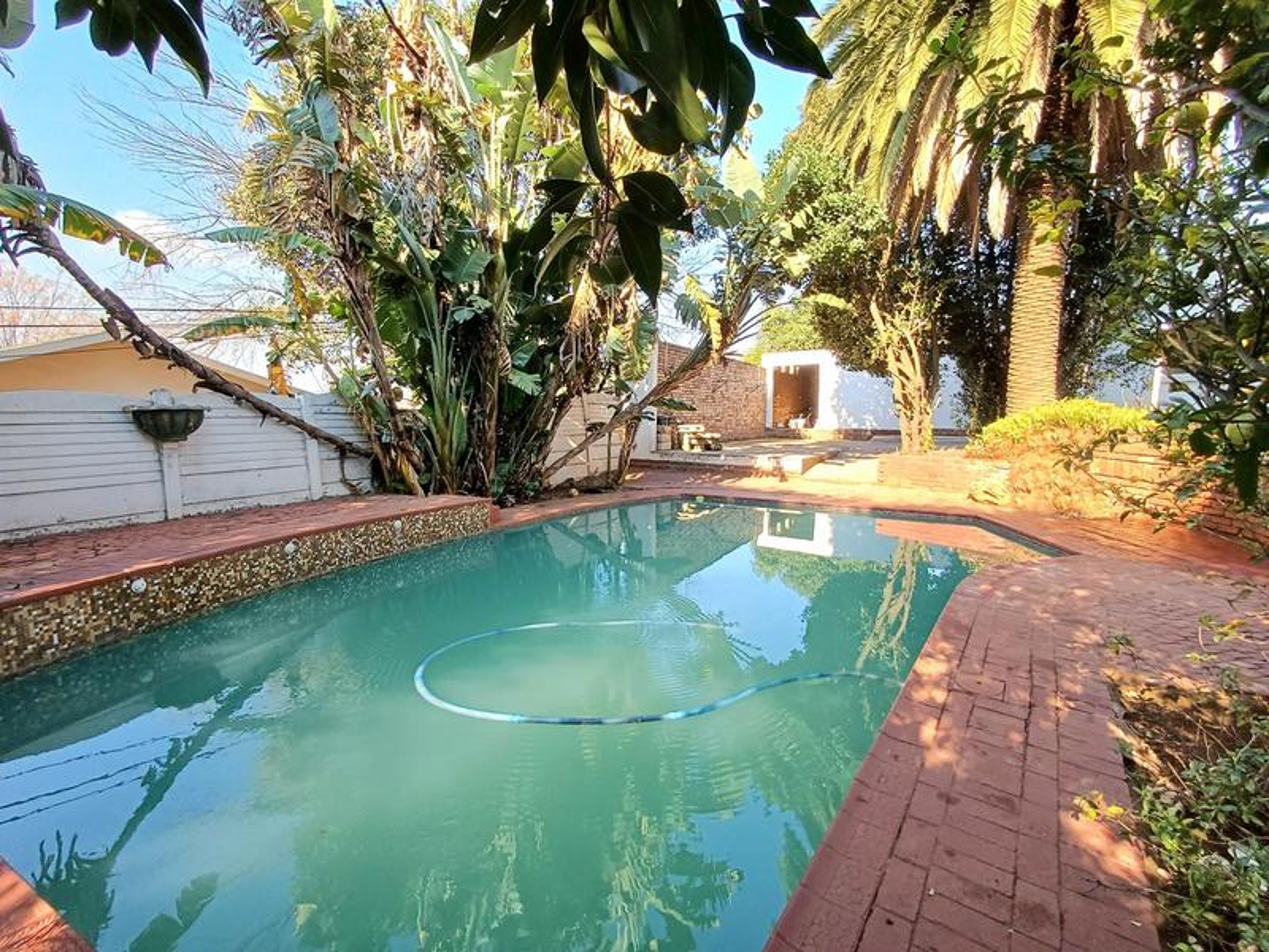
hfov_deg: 94.5
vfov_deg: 78.1
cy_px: 476
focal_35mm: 16
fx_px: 587
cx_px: 634
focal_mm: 1.64
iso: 40
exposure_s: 1/227
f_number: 2.2
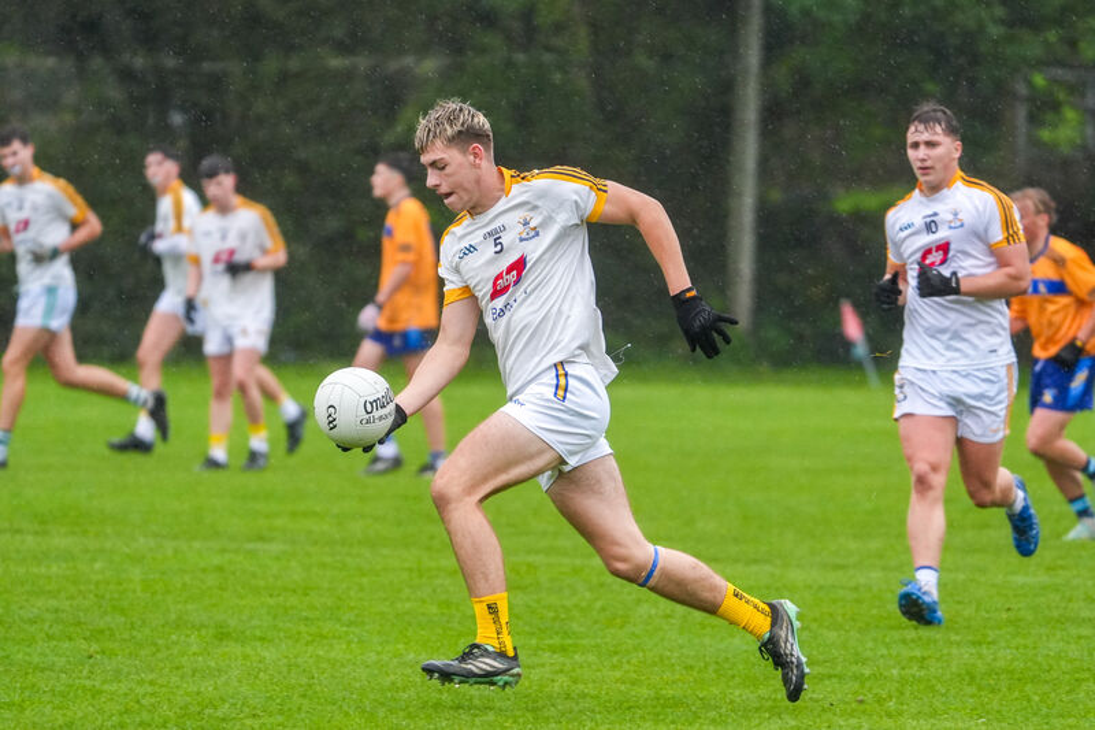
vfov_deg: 4.1
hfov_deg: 6.2
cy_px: 365
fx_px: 10096
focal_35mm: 332
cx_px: 548
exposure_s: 1/1000
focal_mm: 332
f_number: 6.3
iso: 3200
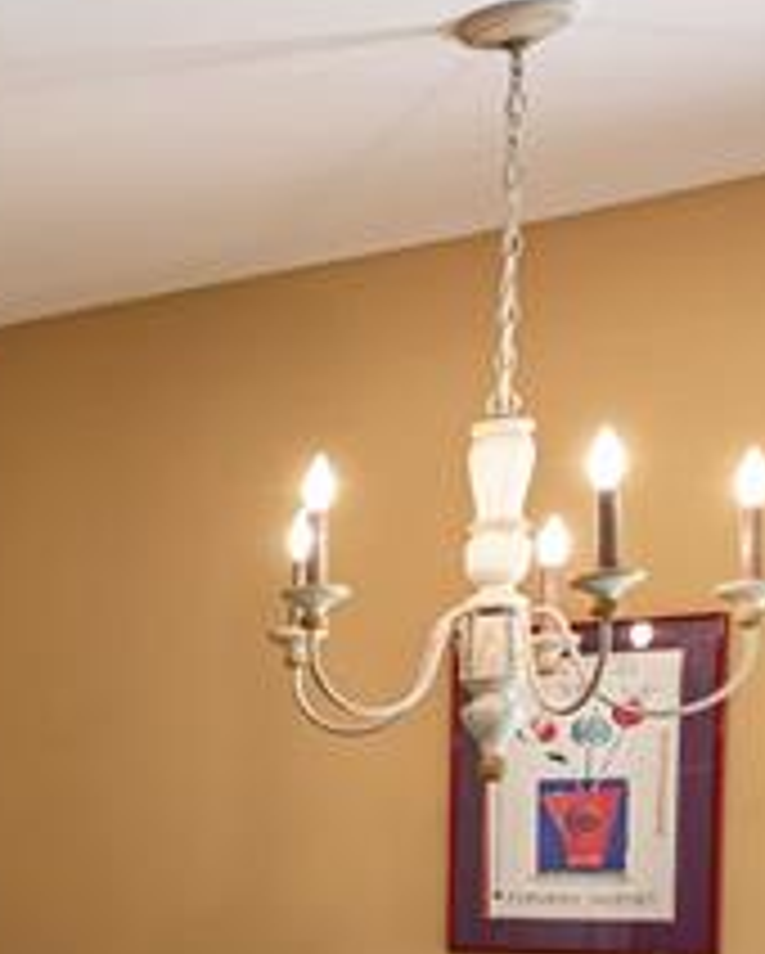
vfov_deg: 26.7
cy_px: 893
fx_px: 1922
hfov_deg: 16.7
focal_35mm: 68
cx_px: -788
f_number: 4.5
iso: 160
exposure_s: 1/15
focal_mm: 15
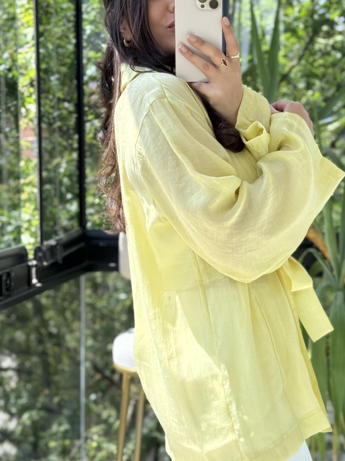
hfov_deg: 21.0
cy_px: 226
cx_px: 221
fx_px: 930
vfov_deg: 27.8
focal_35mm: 70
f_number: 1.78
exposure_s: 1/769
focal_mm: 6.76
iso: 100
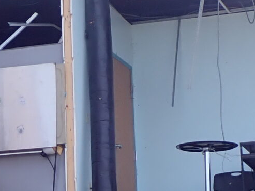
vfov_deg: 7.9
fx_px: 1378
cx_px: 9
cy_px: 179
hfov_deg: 10.5
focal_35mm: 187
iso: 100
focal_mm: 6.37
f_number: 3.5
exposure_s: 1/400
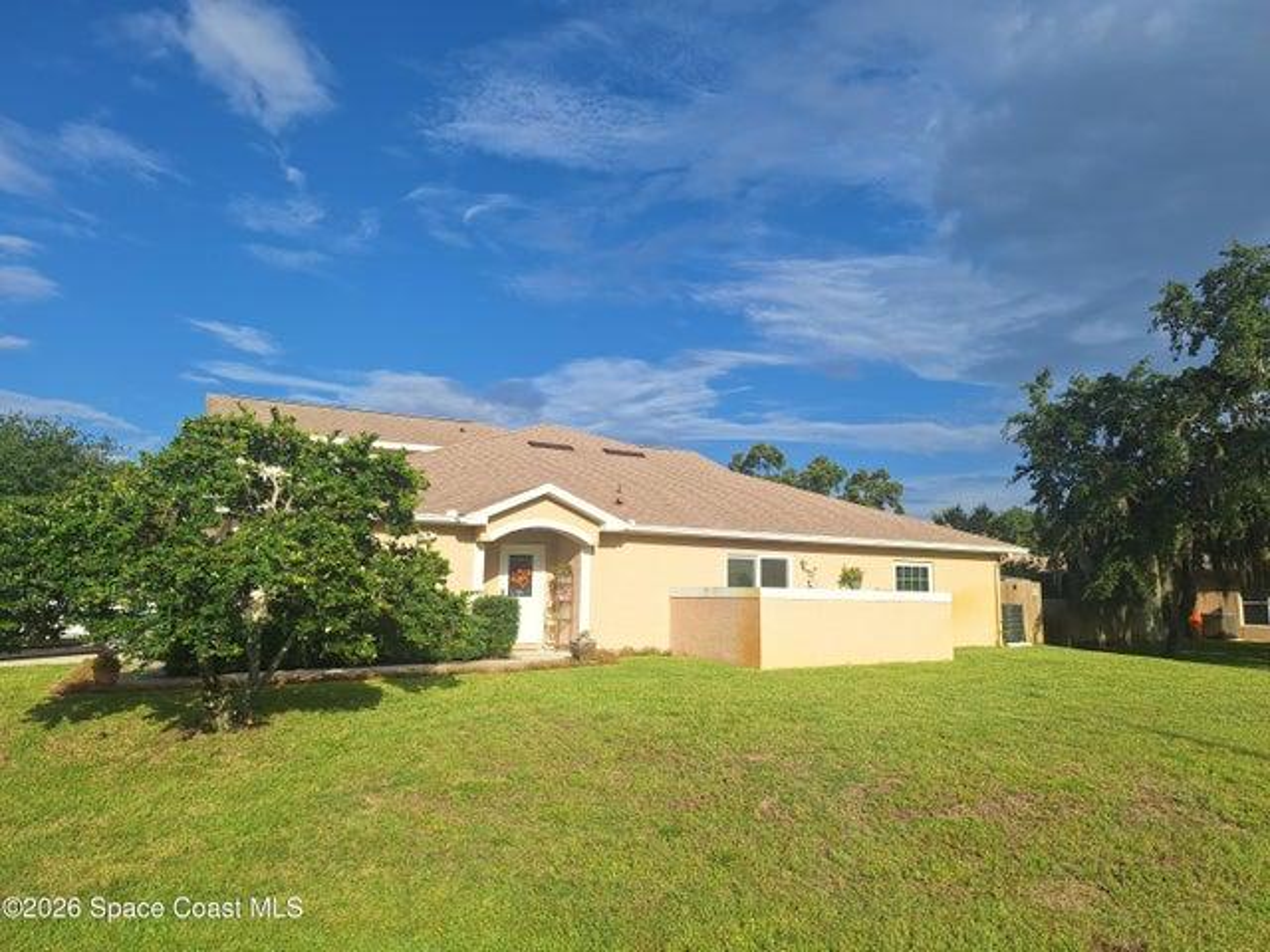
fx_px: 844
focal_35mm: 23
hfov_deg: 73.9
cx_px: 635
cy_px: 476
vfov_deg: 58.9
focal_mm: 5.54
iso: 40
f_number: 1.8
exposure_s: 1/3984
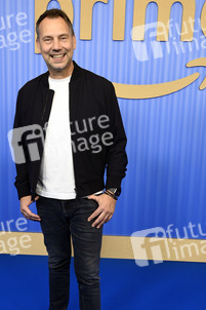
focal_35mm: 53
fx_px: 455
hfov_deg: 25.5
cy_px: 191
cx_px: 90
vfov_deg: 37.3
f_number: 5.6
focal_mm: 40
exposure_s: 1/125
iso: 400
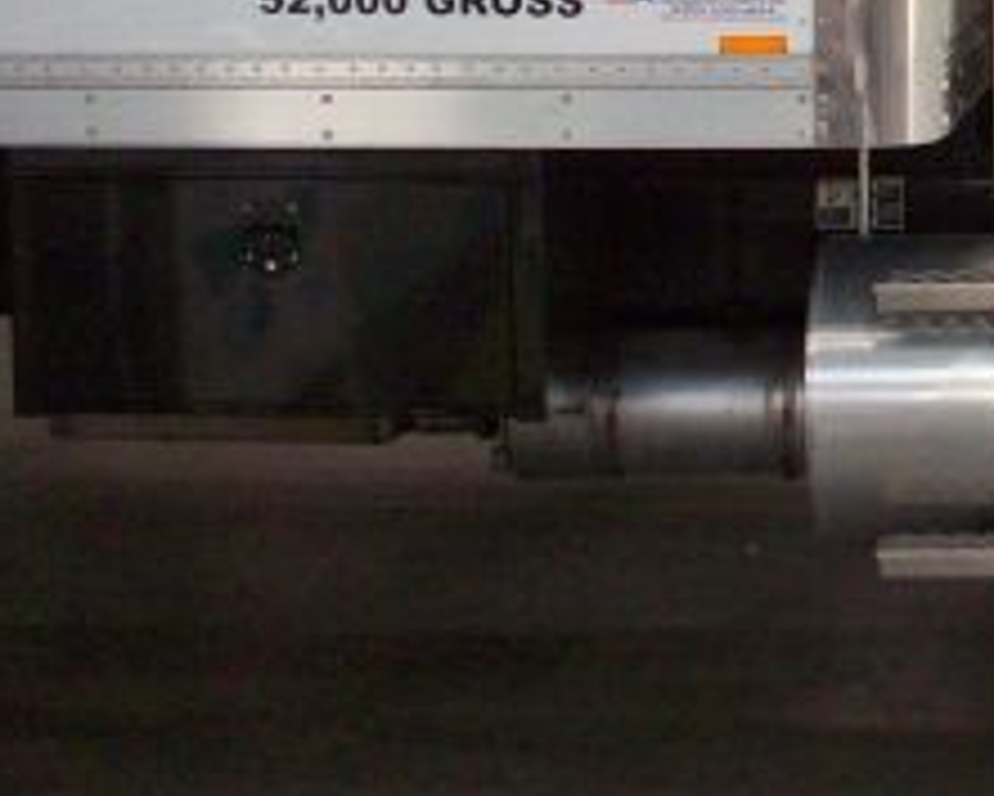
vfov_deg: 15.2
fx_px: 2884
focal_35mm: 98
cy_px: -121
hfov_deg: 18.3
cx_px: 1255
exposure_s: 1/65.7
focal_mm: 6.2
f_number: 2.8
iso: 200
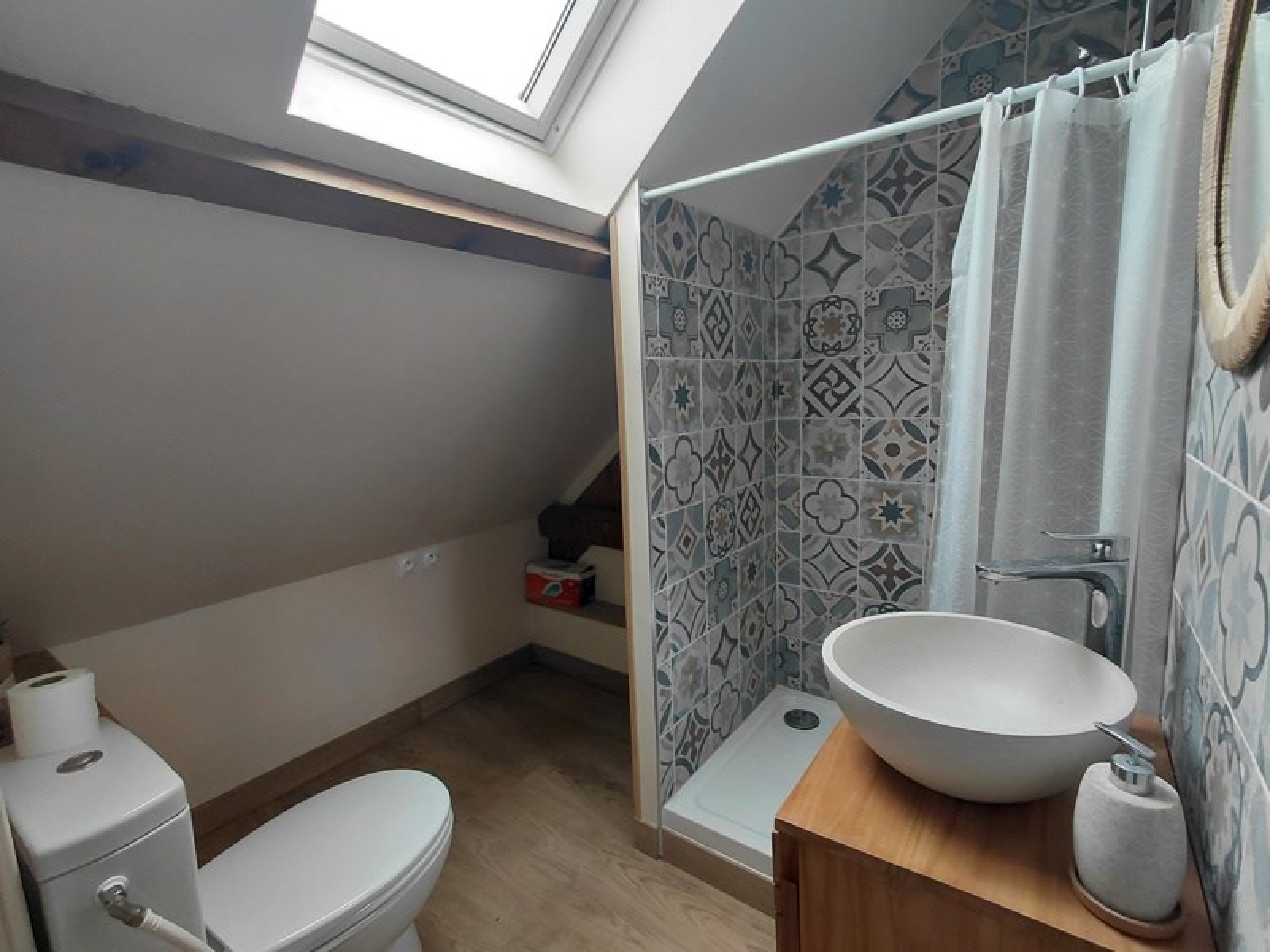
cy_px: 476
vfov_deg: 78.1
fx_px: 587
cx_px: 635
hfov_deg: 94.5
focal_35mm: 16
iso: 64
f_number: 2.2
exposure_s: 1/60
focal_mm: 1.64
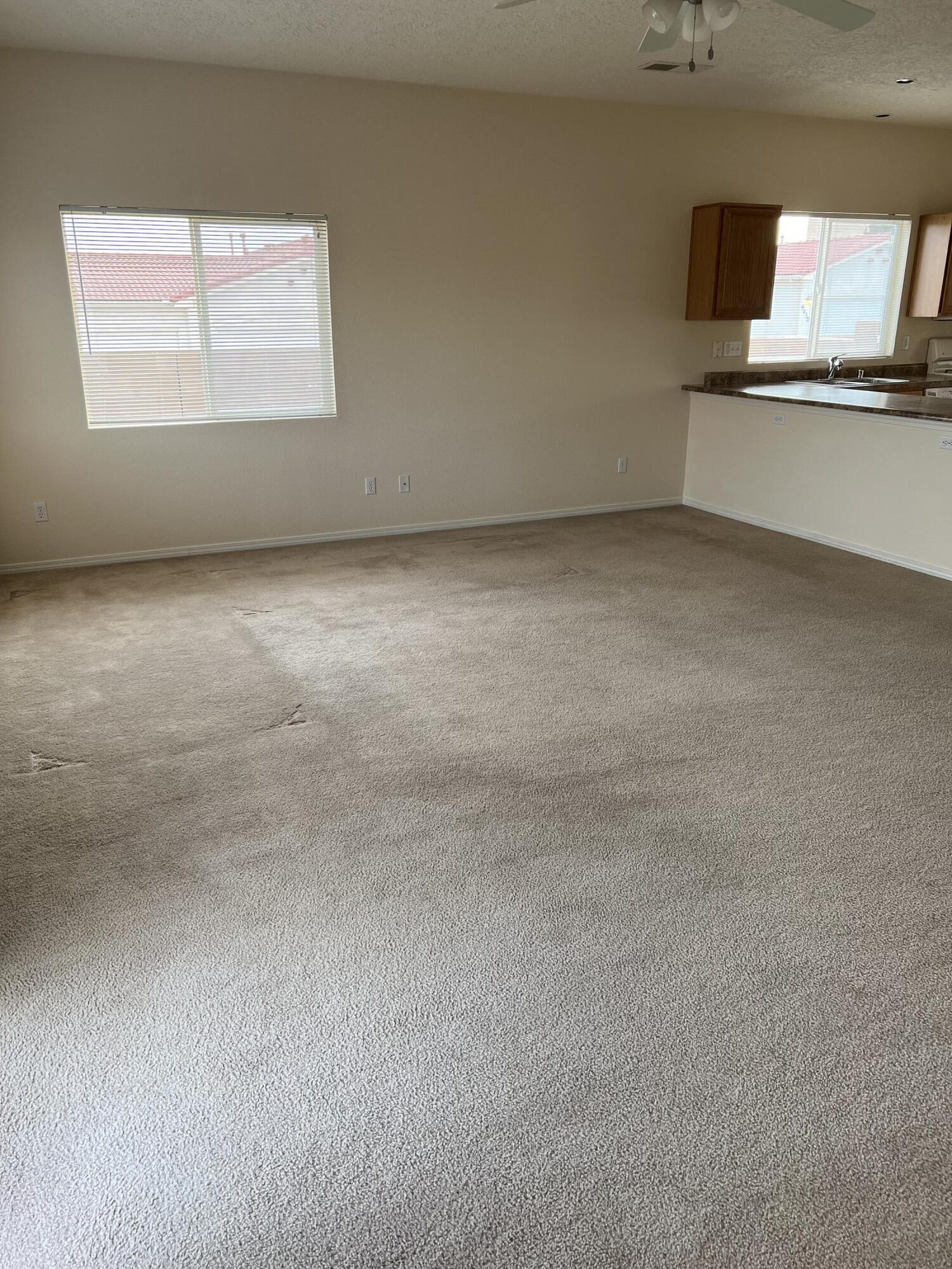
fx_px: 953
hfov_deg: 53.1
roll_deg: +0.8
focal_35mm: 26
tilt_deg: -18.3
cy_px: 634
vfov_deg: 67.3
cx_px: 476
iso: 64
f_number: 1.5
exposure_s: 1/121
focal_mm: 5.7
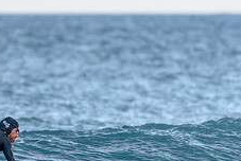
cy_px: 157
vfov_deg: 0.9
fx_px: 10477
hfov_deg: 1.3
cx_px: 3
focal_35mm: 1563
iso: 560
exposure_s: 1/1250
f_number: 5.6
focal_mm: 500
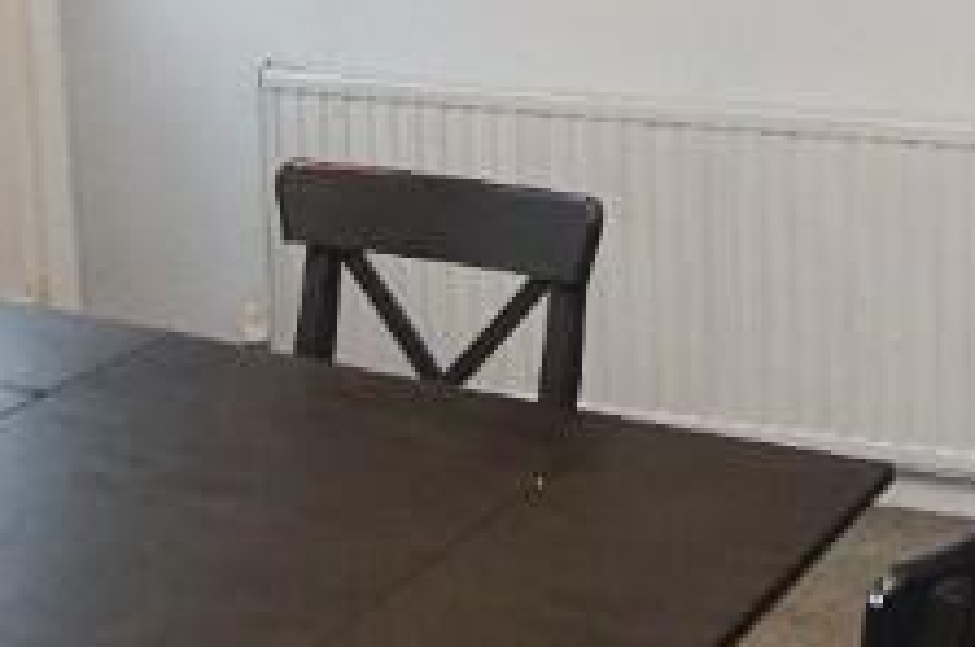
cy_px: 7
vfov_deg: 19.1
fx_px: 1866
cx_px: 796
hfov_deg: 28.6
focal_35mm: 69
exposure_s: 1/100
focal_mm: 10
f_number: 3.5
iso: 3200
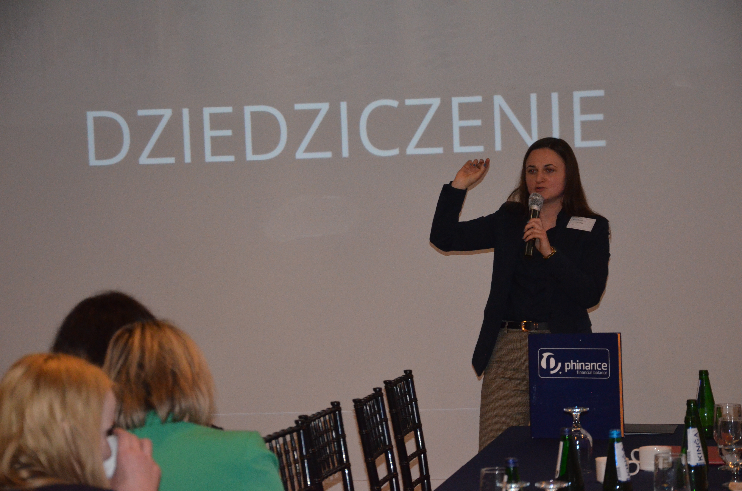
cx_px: 371
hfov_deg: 17.1
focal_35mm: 120
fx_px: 2468
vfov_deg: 11.4
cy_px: 246
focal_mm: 80
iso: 3200
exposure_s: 1/60
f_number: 5.3
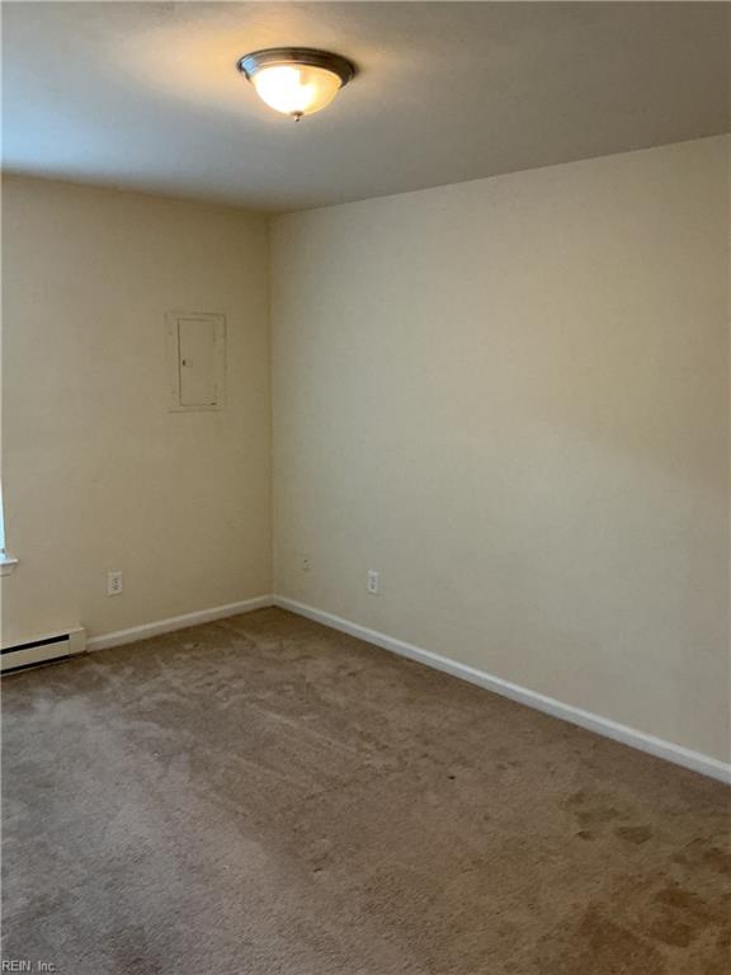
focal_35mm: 29
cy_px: 488
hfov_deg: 48.2
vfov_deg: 61.7
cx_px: 366
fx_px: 817
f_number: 1.8
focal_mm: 3
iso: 200
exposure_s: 1/60
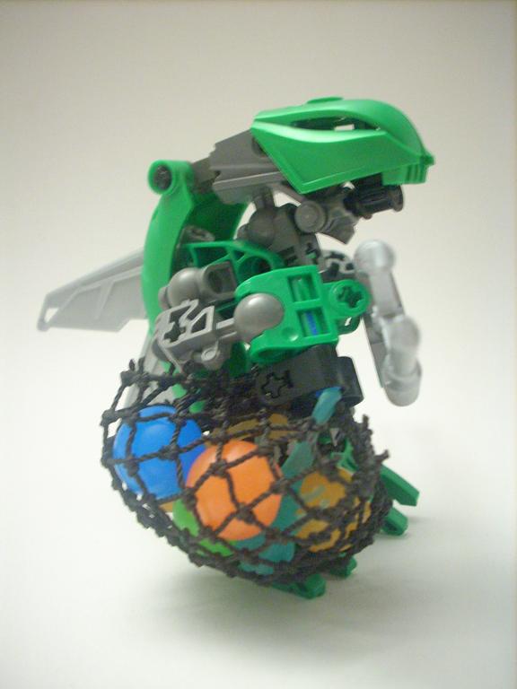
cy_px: 344
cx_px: 258
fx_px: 737
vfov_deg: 50.1
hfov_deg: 38.7
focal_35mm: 37
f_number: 2.8
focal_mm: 6.2
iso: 417
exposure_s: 1/4
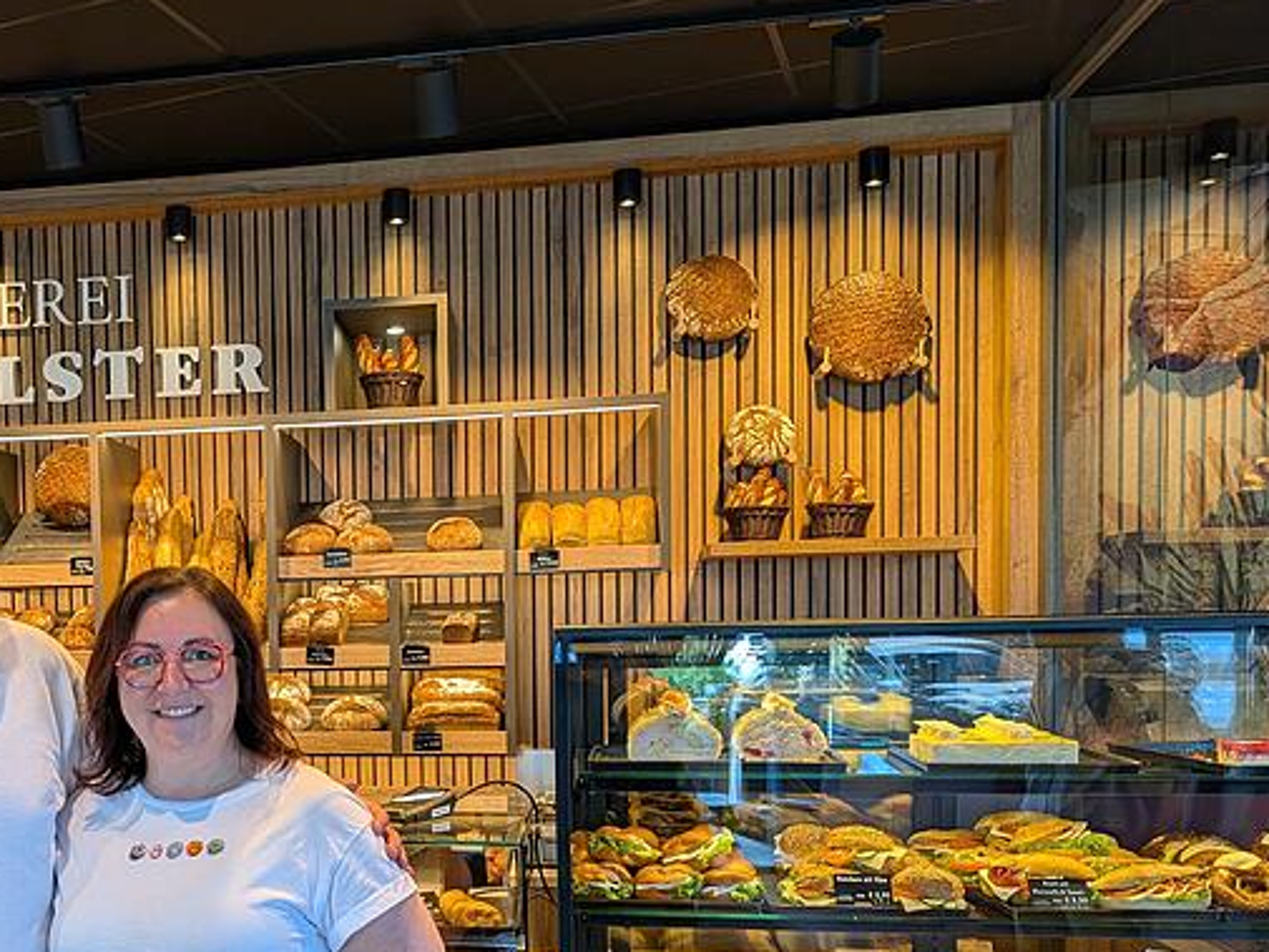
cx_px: 266
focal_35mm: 38
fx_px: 1393
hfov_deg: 46.6
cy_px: 728
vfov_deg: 36.7
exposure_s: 1/100
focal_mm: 6.9
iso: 39
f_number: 1.68
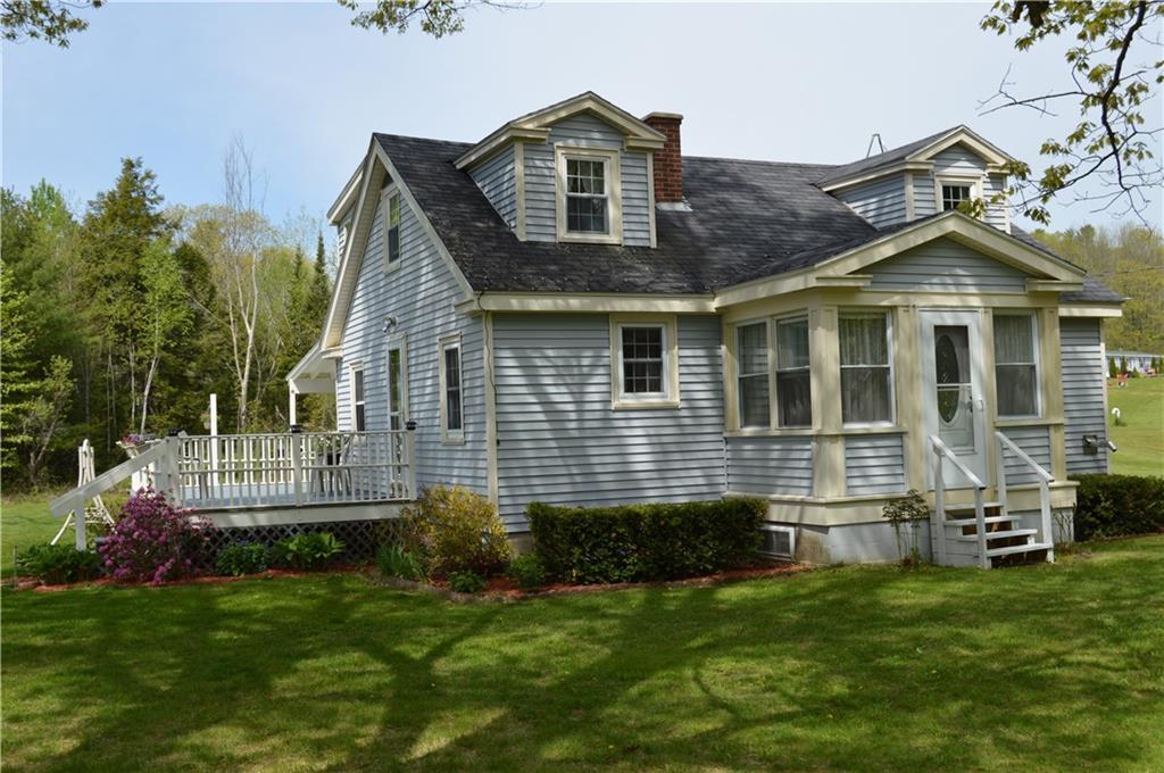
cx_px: 582
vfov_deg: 36.8
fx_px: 1163
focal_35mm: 36
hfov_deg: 53.2
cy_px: 386
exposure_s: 1/250
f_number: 8
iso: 100
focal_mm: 24
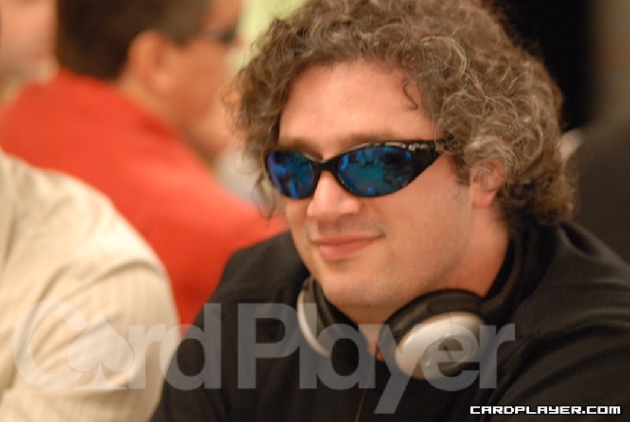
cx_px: 315
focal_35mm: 188
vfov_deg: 7.3
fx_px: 3286
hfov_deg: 11.0
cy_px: 211
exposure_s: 1/50
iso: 1000
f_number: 2.8
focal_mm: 125
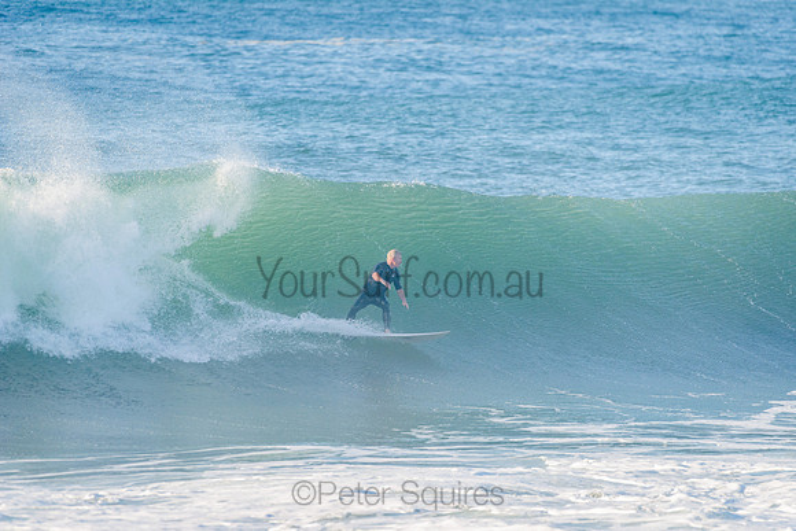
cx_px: 398
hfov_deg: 4.1
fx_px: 11058
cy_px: 266
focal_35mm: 500
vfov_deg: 2.8
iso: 360
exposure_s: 1/1600
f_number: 5.6
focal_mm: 500
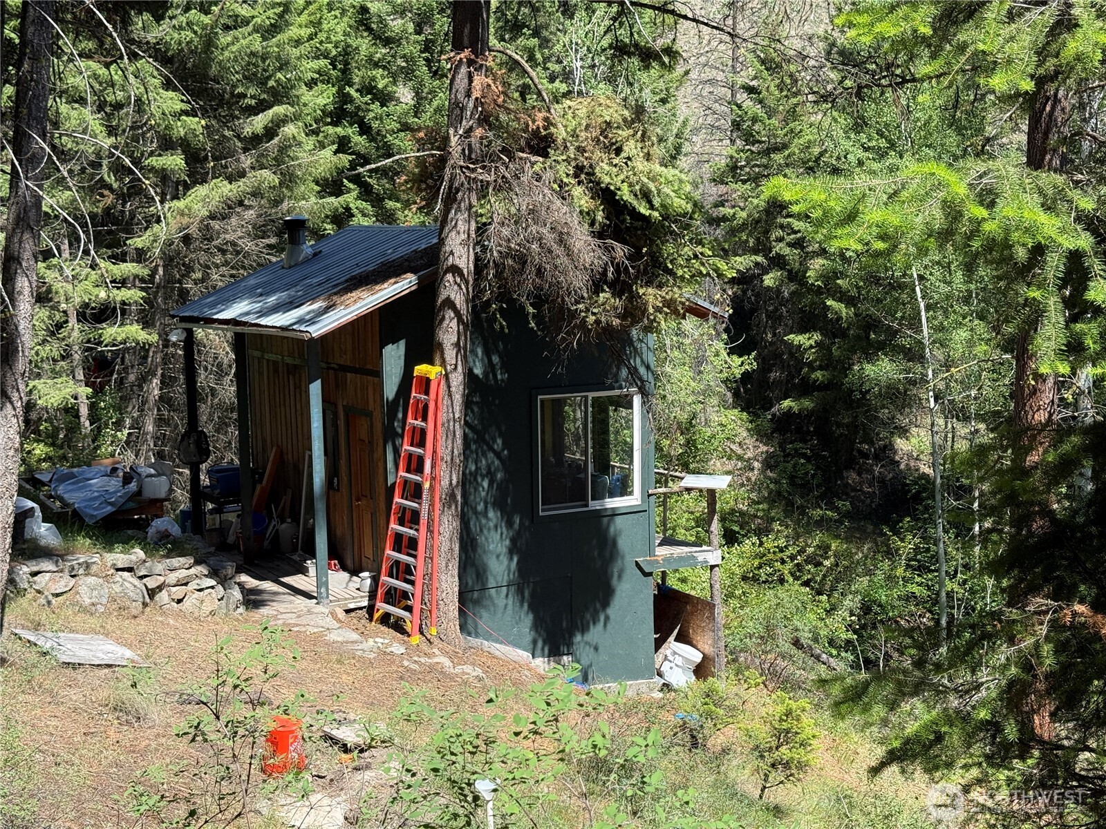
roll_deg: +0.6
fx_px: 1534
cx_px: 553
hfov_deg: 39.7
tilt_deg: -6.0
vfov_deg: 30.3
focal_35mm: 48
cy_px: 414
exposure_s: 1/1715
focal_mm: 6.76
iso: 64
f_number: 1.78
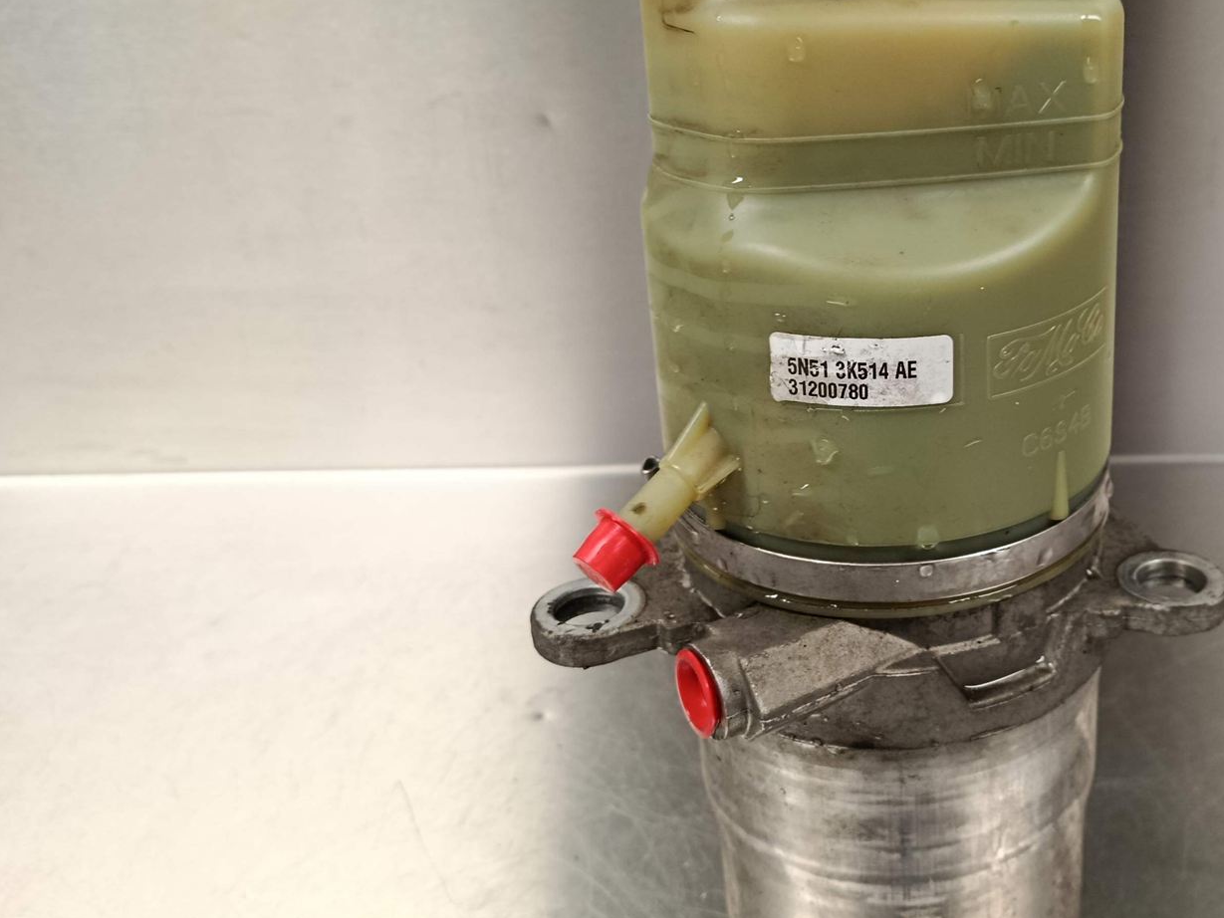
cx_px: 923
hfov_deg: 45.1
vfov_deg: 35.9
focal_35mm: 40
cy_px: 388
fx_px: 1415
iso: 1248
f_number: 1.7
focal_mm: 5.24
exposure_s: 1/50
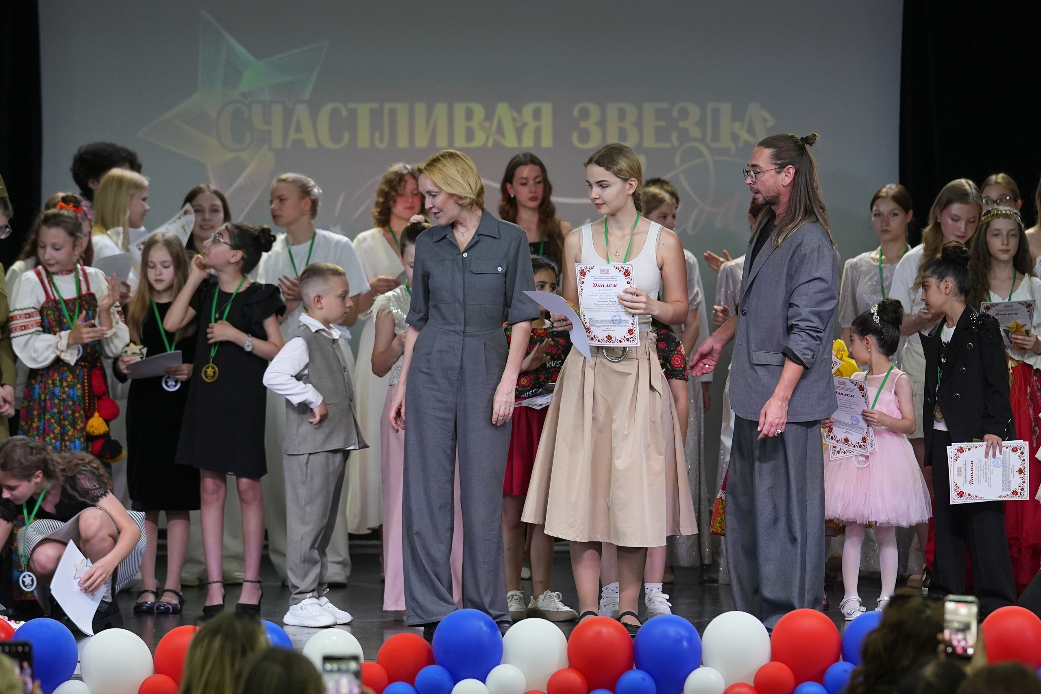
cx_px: 520
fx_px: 4540
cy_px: 347
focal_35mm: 157
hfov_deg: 13.1
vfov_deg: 8.7
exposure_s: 1/250
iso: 1000
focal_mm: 105
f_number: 2.8
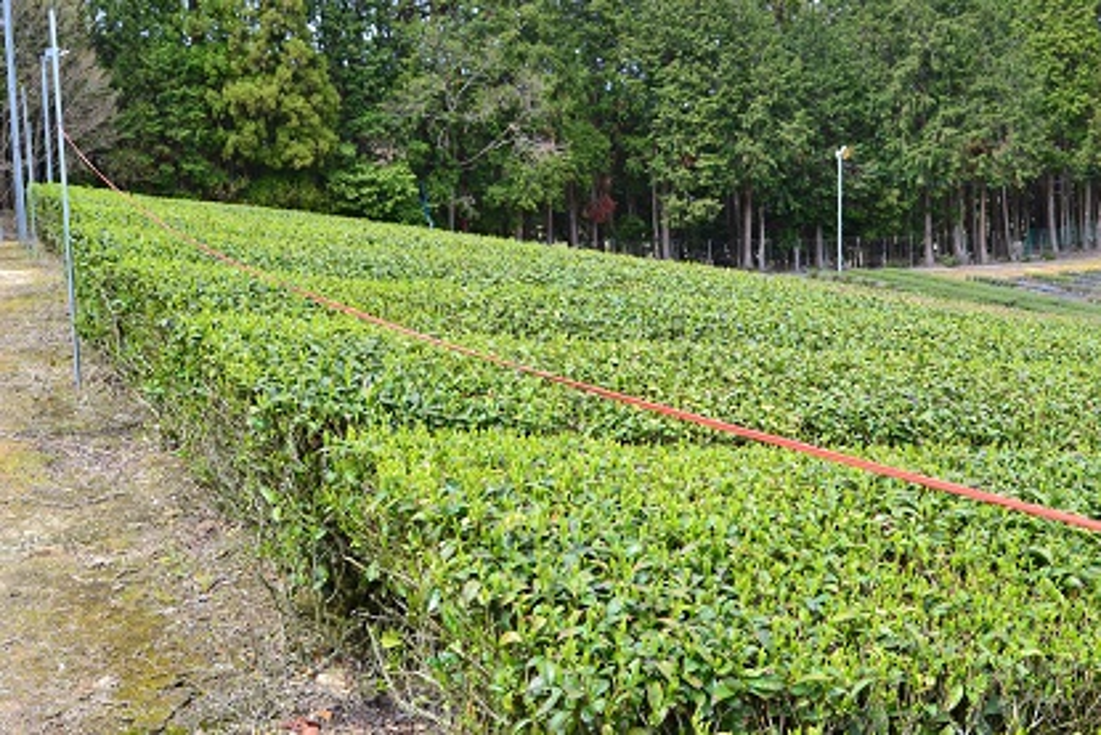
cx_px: 550
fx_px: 1468
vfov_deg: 28.1
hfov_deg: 41.1
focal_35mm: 48
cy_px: 368
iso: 400
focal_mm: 32
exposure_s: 1/200
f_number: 10
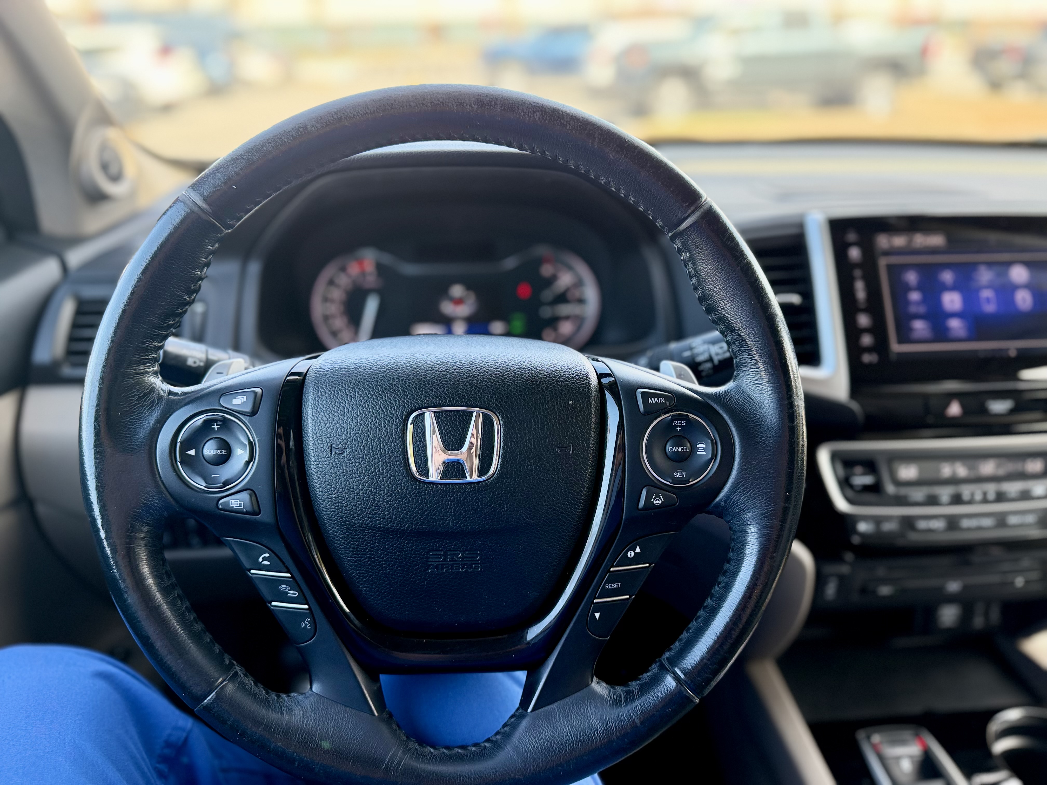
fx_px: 726
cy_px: 392
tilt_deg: -26.1
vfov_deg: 56.8
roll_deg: +0.7
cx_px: 524
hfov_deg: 71.6
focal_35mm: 24
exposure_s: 1/224
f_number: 1.78
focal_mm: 6.76
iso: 200
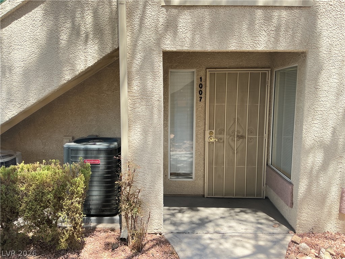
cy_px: 130
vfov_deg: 48.2
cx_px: 172
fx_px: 289
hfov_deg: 61.7
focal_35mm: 29
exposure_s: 1/254
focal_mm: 3
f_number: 1.8
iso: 25
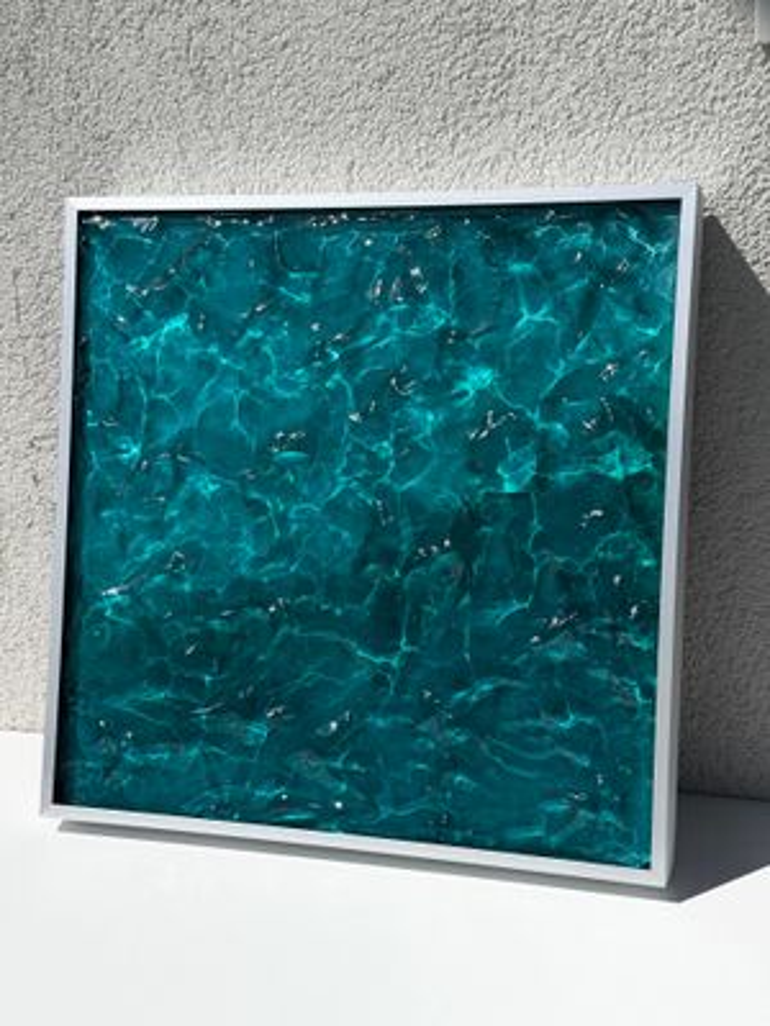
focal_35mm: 48
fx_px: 1424
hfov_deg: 30.3
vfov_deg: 39.7
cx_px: 385
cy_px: 513
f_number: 1.8
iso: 80
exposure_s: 1/12500
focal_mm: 6.8
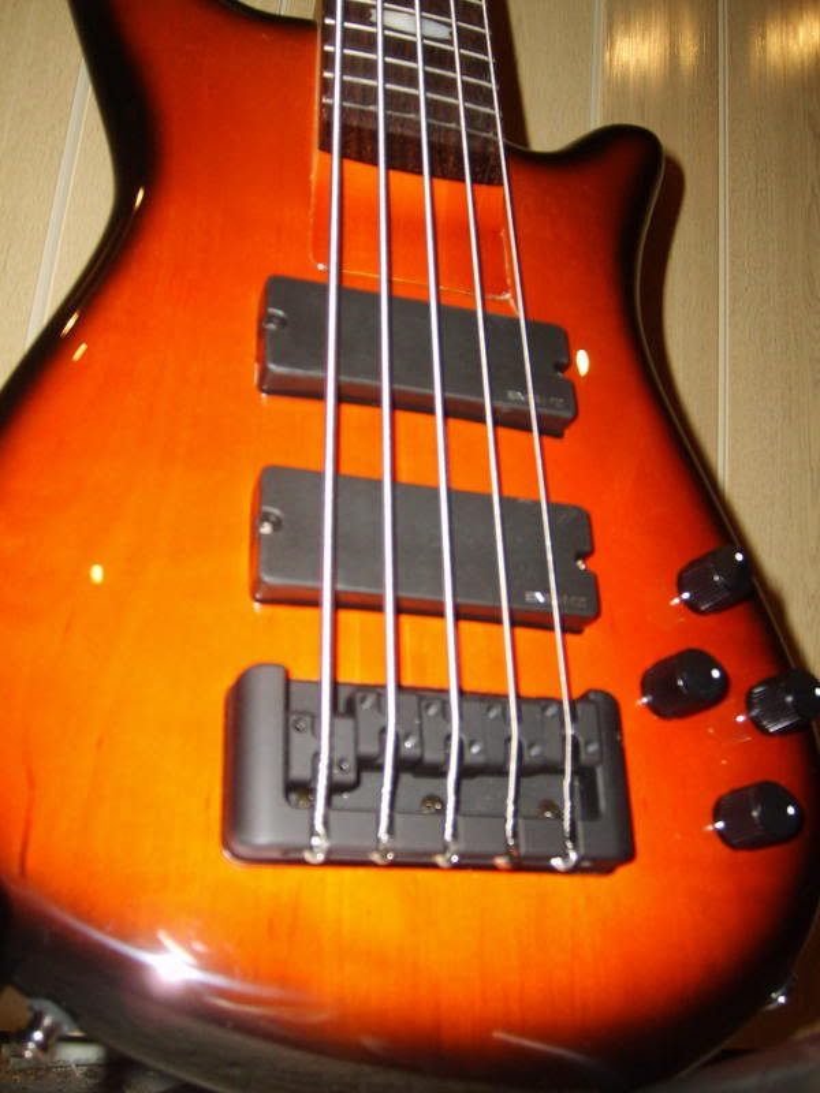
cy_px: 546
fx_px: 1105
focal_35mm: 35
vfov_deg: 52.6
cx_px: 410
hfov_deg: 40.7
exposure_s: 1/45
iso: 100
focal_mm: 5.8
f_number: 2.8
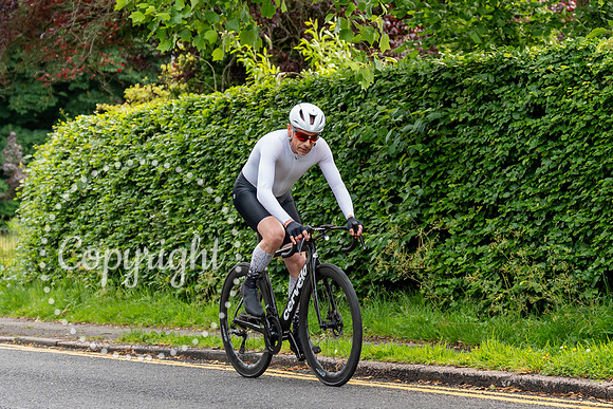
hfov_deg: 15.6
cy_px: 161
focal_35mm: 131
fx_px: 2232
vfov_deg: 10.5
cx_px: 357
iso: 640
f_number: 3.5
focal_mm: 70
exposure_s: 1/1000
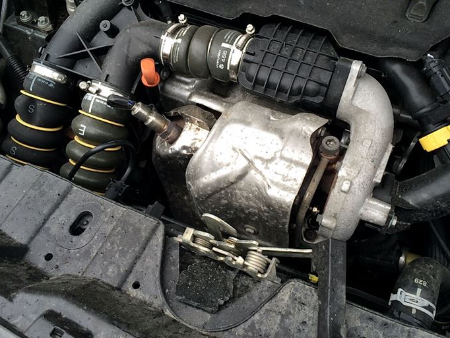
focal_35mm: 34
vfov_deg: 41.8
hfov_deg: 53.9
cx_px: 245
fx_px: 442
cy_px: 157
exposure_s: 1/130
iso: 32
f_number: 2.2
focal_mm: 4.15
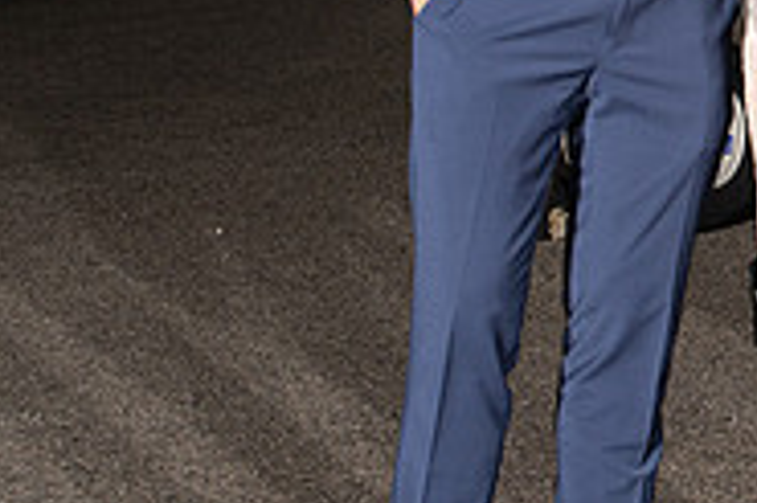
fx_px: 4622
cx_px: 1133
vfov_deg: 6.2
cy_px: -155
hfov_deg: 9.1
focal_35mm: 220
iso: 1000
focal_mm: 70
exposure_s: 1/200
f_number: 6.3
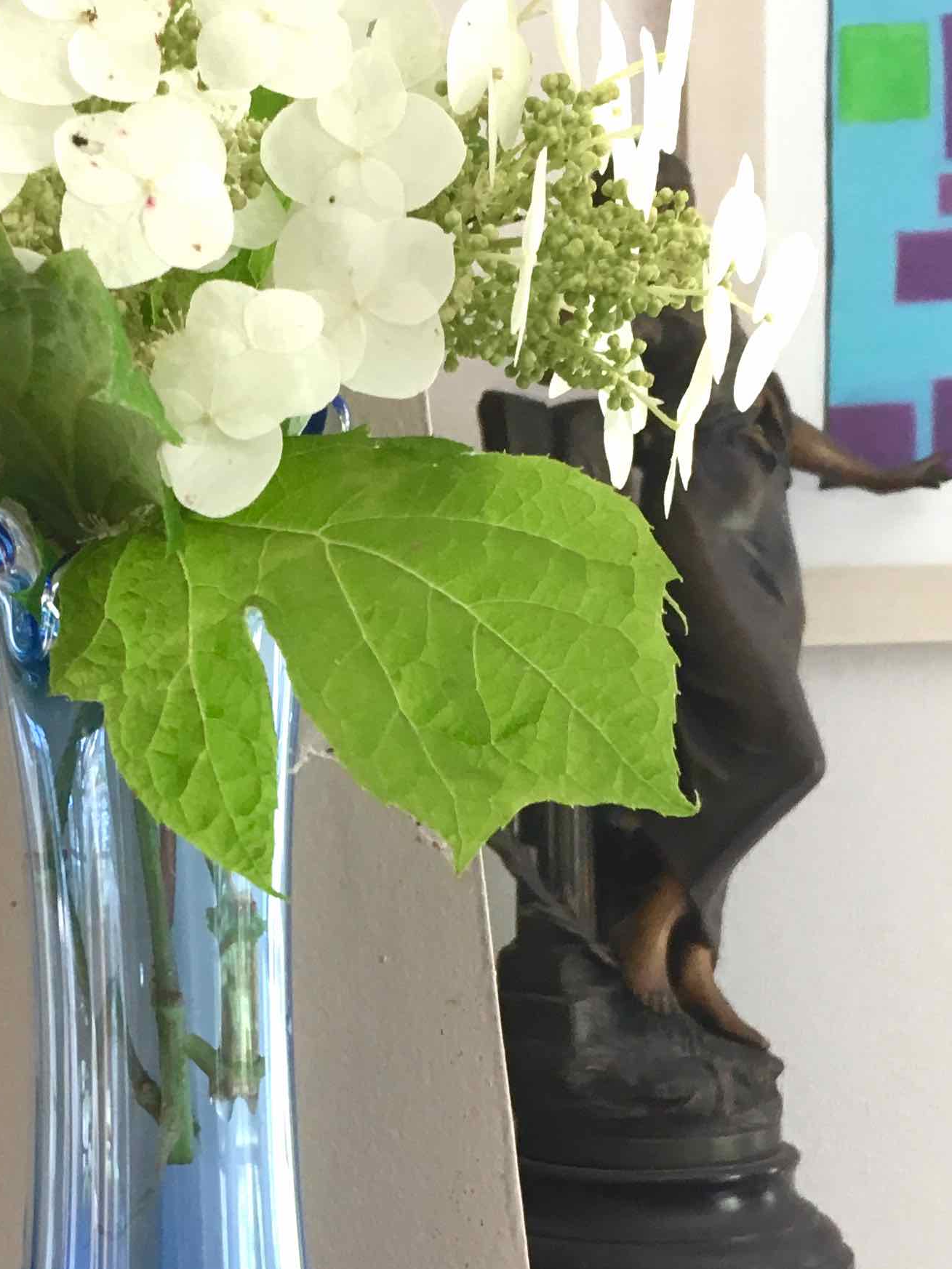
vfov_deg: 28.7
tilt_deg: -7.7
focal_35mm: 67
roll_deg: +1.6
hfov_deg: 21.5
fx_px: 2457
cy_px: 907
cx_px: 137
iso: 100
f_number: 2.2
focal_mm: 4.15
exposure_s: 1/33
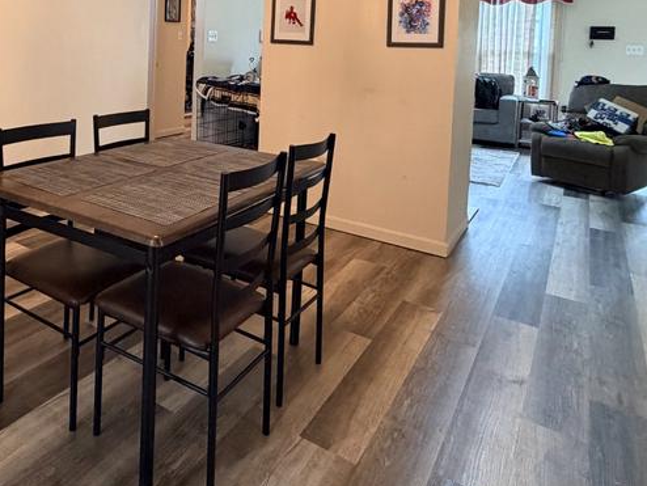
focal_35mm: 29
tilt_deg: -1.5
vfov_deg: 44.5
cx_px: 165
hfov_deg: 58.6
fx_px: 542
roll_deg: -1.7
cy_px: 60
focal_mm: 2.22
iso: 400
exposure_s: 1/60
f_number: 2.2
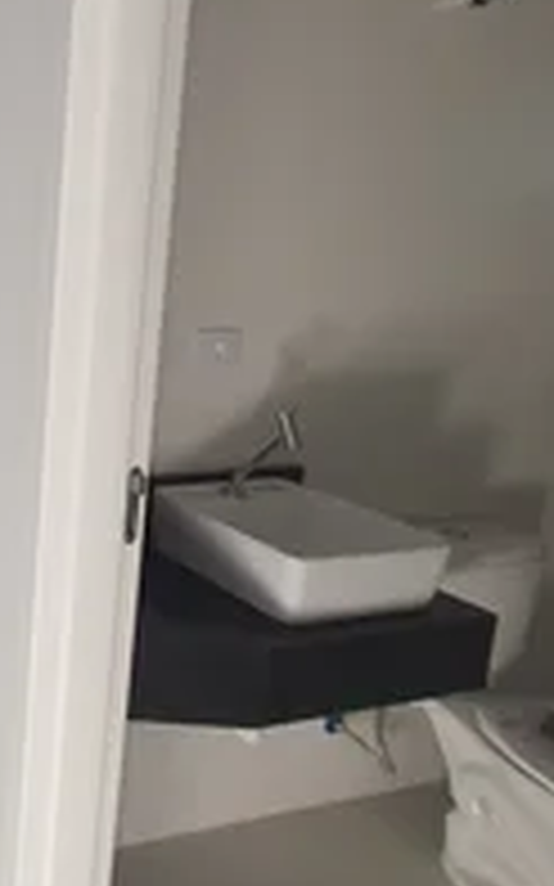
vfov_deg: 67.9
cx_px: -248
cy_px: 367
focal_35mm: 27
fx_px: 653
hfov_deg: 30.1
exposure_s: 1/60
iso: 125
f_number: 2.2
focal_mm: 1.74
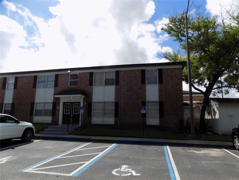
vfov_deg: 58.9
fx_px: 159
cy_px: 90
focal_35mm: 23
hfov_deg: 73.9
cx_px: 120
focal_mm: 4
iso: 80
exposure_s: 1/1250
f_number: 3.1
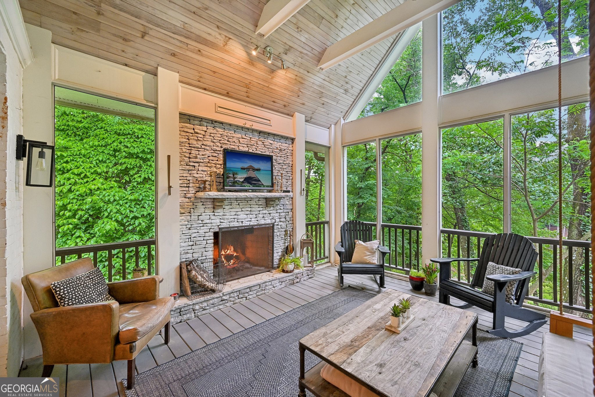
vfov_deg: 77.3
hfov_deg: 100.4
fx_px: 248
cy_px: 198
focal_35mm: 15
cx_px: 298
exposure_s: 1/15
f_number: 8
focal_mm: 15
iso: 450
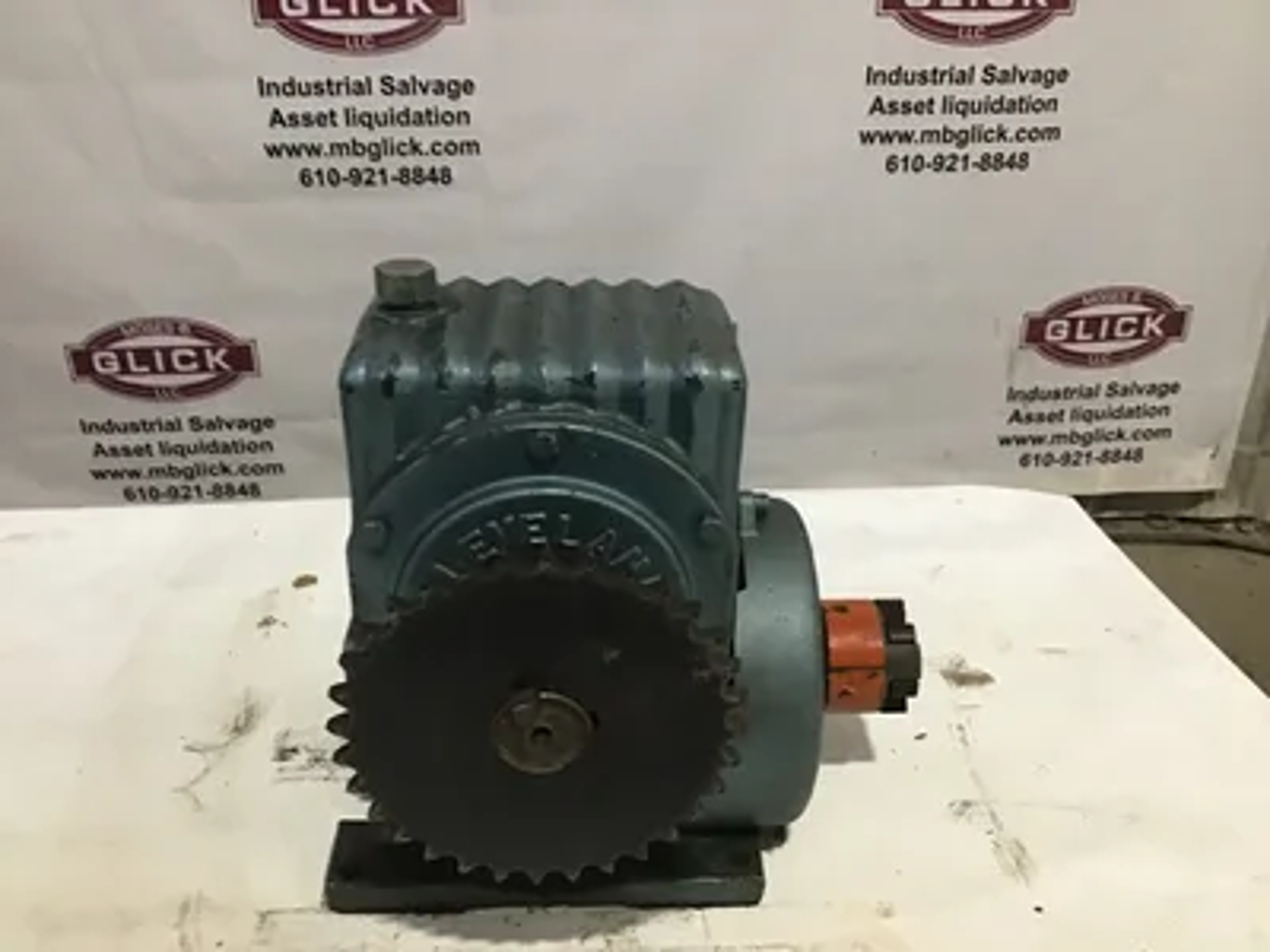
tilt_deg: -25.8
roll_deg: -0.9
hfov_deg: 58.4
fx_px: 1137
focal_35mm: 31
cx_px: 635
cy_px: 476
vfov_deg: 45.4
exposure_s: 1/30
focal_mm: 3.3
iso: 125
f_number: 2.4
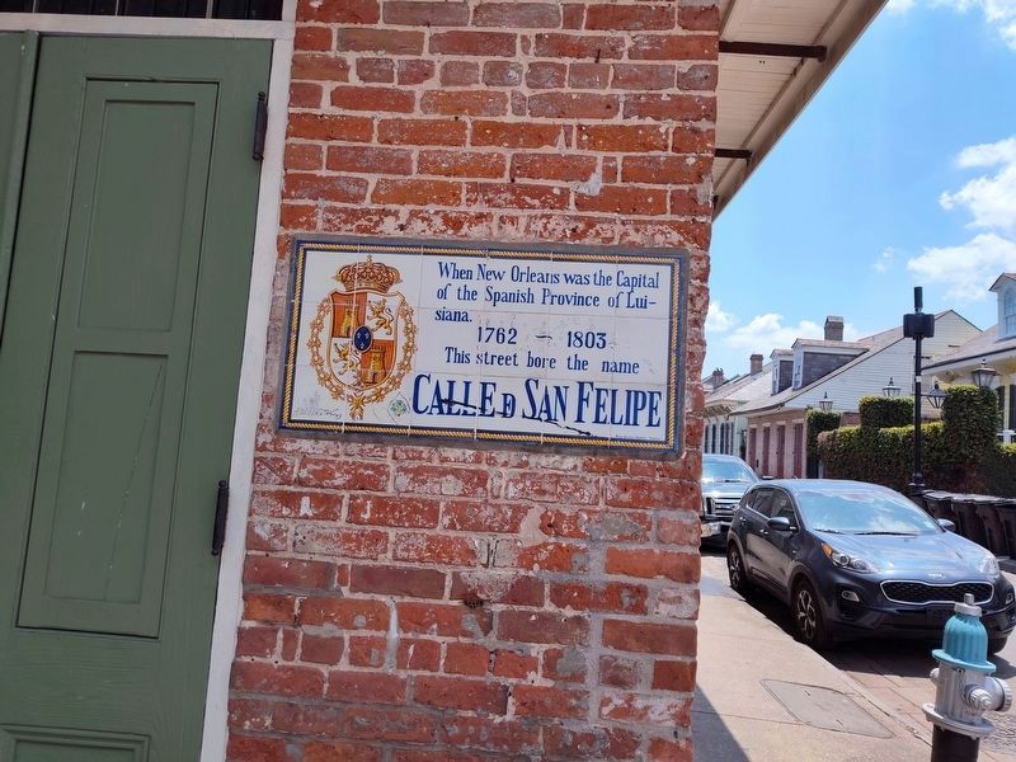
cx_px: 508
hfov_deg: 73.9
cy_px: 381
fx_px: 675
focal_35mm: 23
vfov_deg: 58.9
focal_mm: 5.56
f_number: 1.8
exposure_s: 1/1576
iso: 100
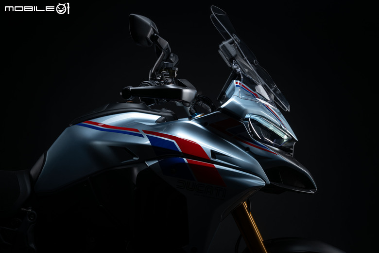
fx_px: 737
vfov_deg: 19.5
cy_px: 126
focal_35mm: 70
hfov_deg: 28.8
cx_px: 190
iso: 100
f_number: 11
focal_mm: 70
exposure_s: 1/80
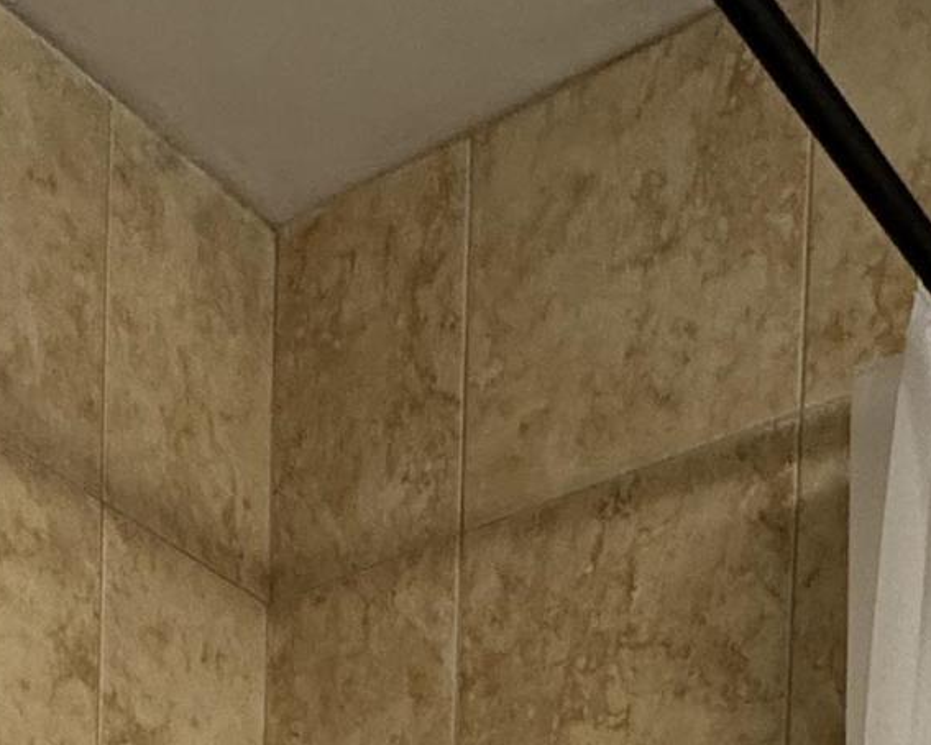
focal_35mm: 74
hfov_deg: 25.7
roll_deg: -1.5
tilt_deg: -5.6
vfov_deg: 14.3
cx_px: 452
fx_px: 2040
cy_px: 1769
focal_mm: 2.22
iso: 250
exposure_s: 1/60
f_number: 2.2
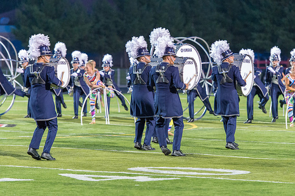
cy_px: 83
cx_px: 167
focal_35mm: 203
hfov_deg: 10.1
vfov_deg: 6.7
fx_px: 1666
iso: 6400
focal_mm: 165
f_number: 3.5
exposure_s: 1/250
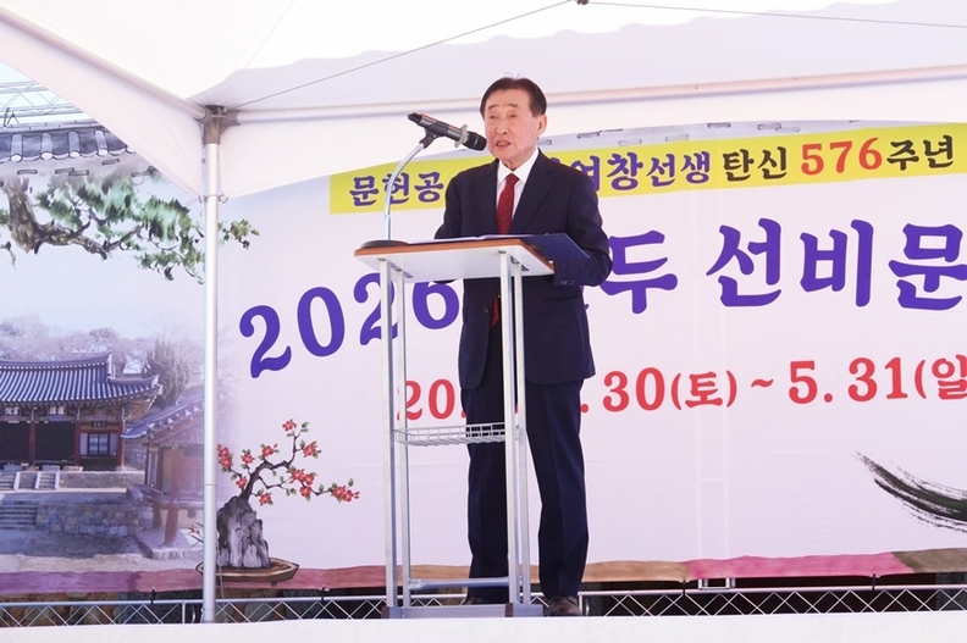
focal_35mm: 72
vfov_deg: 18.9
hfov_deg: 28.1
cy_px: 322
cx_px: 484
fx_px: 1933
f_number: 3.5
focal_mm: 26.42
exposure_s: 1/800
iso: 100
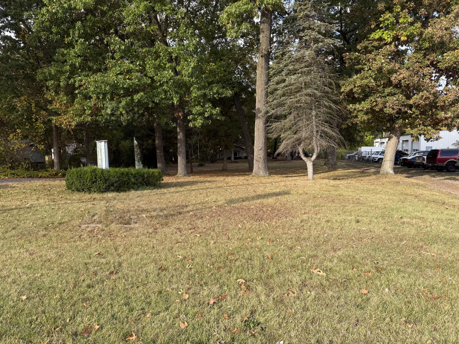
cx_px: 230
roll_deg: +1.5
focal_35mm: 24
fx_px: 318
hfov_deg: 71.6
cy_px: 172
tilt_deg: -3.6
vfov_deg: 56.8
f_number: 1.78
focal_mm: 6.76
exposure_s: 1/649
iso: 80
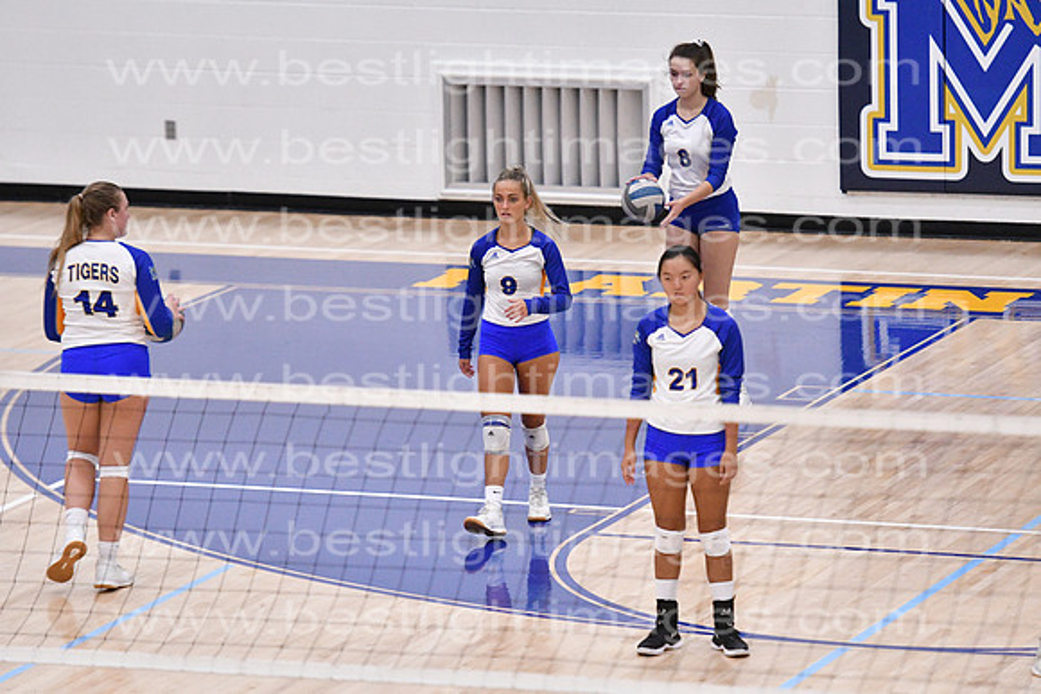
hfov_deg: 9.1
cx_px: 520
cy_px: 347
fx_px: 6507
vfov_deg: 6.1
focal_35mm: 225
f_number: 3.2
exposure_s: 1/1000
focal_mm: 150
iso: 6400
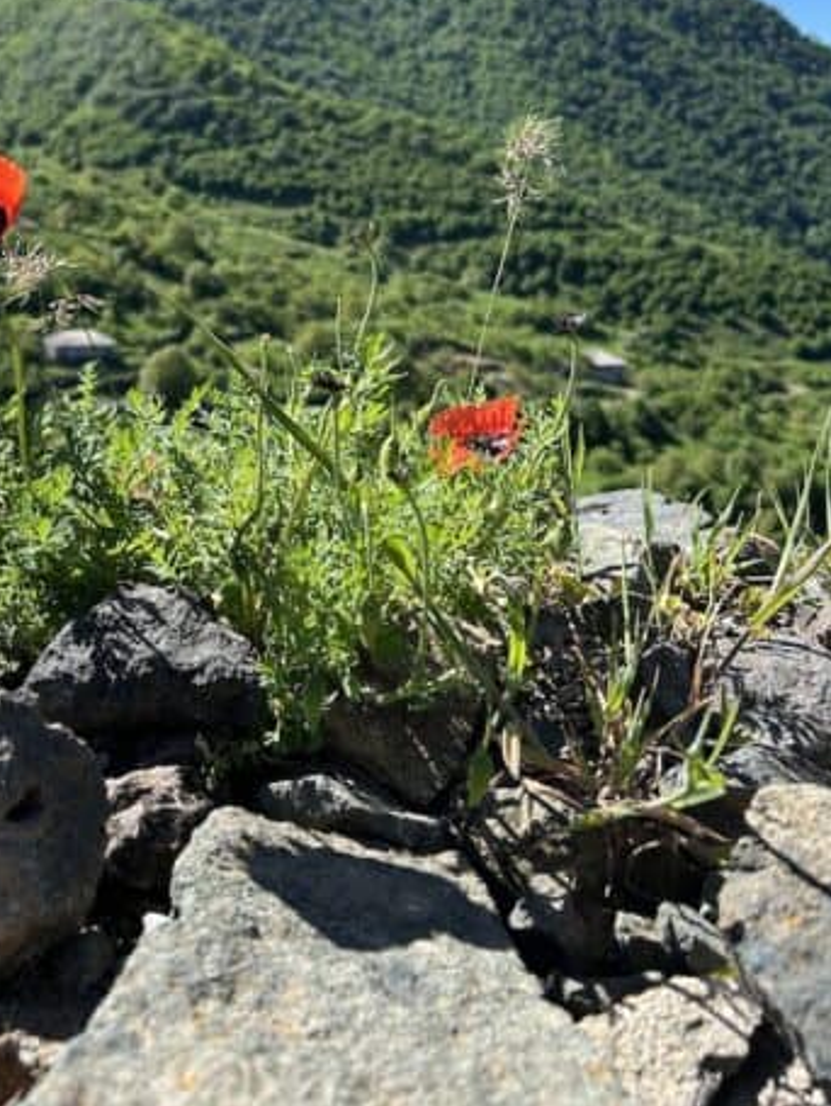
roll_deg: -2.0
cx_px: 264
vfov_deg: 50.3
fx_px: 1151
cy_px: 360
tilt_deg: -8.2
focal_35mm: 36
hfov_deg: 39.2
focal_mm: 5.7
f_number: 1.5
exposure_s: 1/1669
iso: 50
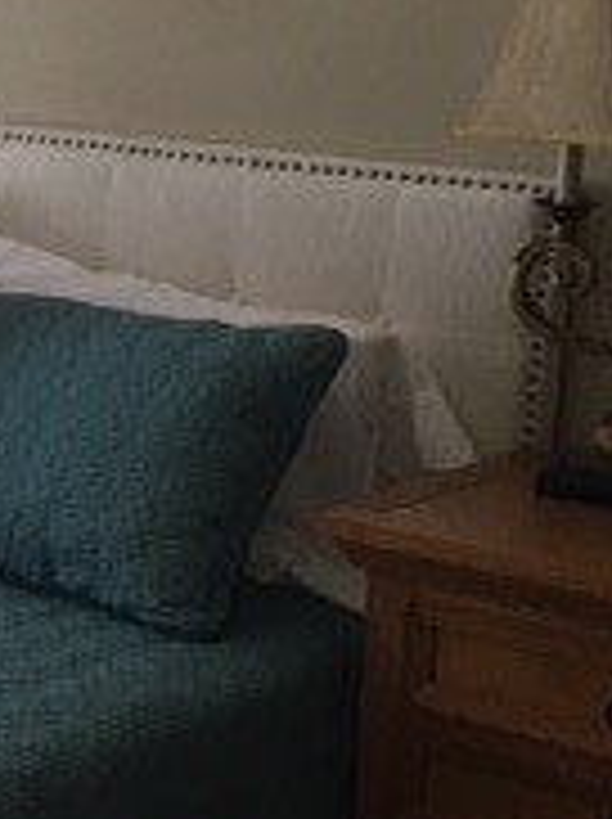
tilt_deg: -11.1
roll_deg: -0.8
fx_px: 2410
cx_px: -387
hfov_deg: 13.4
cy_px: 454
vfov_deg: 19.3
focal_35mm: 102
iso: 32
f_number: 2.2
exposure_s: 1/15
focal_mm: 4.15
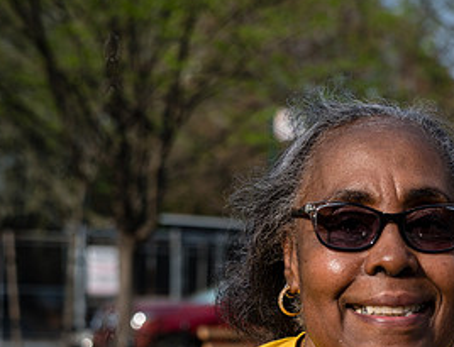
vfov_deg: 12.3
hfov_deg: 15.5
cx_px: 562
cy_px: 343
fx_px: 1598
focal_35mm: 121
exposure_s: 1/1250
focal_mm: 50
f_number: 4.5
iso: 200
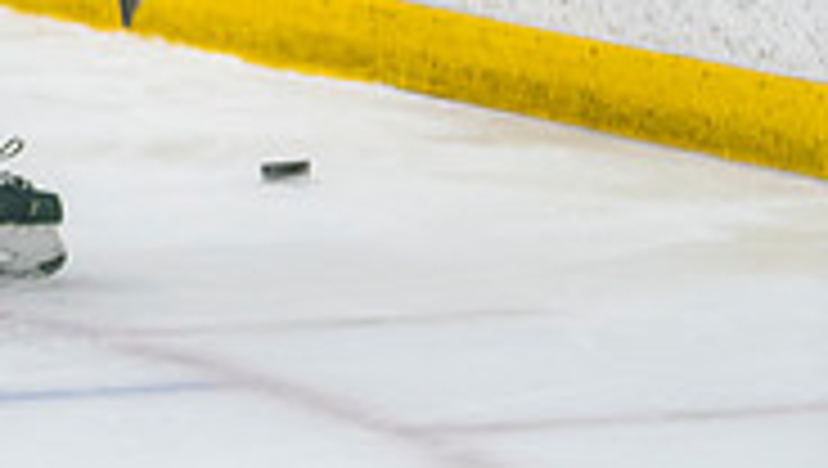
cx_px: -310
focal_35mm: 360
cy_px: -398
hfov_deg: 5.9
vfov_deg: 3.4
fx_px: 7913
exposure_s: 1/640
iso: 2500
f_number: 2.8
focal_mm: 80
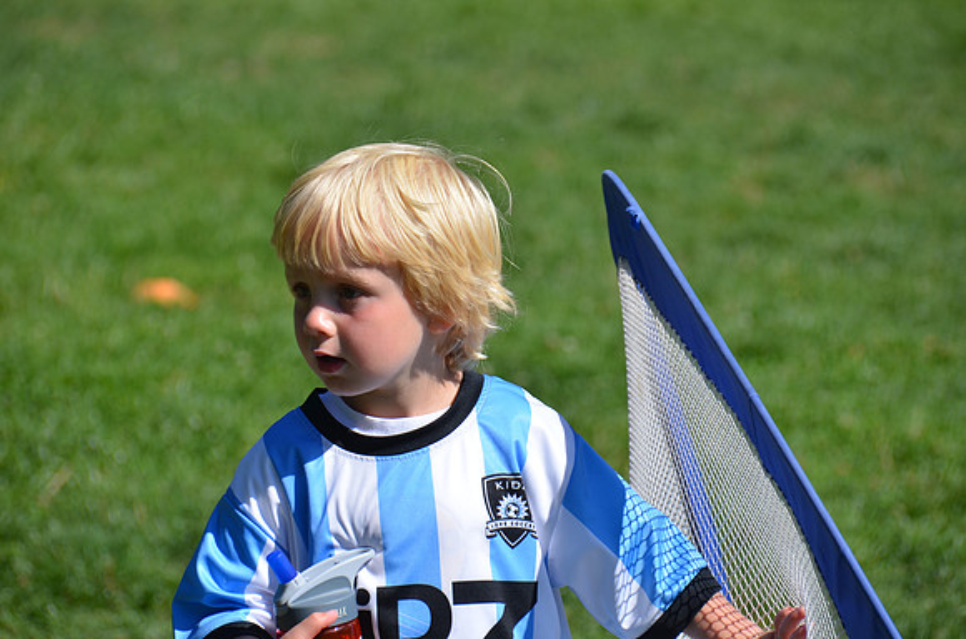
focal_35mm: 330
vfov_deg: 4.1
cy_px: 320
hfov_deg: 6.3
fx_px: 8836
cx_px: 483
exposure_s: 1/800
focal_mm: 220
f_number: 7.1
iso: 200
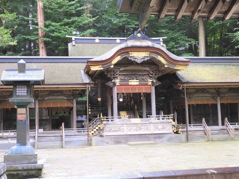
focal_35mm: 50
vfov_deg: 29.1
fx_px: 345
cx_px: 120
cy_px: 90
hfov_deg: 38.2
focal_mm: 8.9
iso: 160
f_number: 4
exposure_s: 1/30
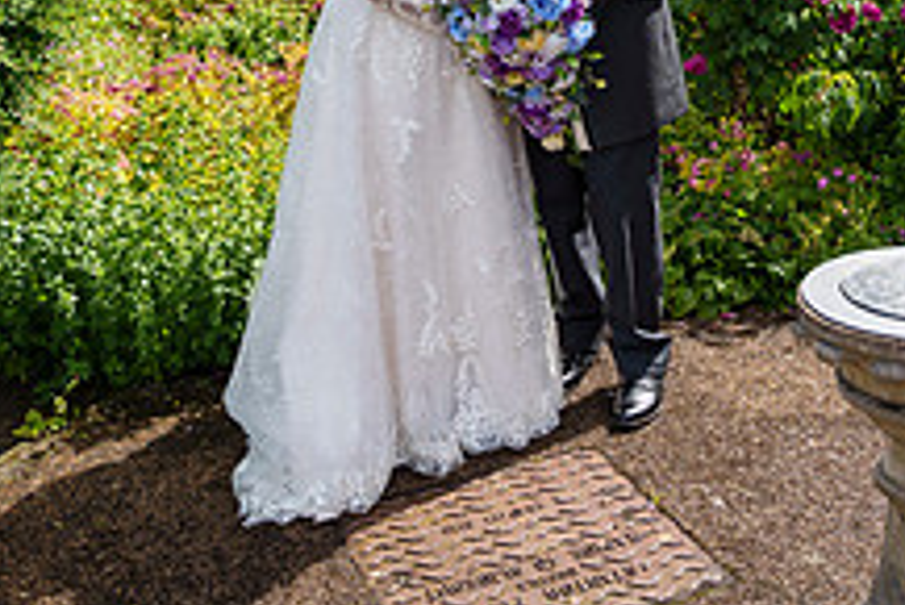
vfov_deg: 21.2
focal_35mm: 58
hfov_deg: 34.4
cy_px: -184
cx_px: 505
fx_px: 1459
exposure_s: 1/1600
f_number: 3.5
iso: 200
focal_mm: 28
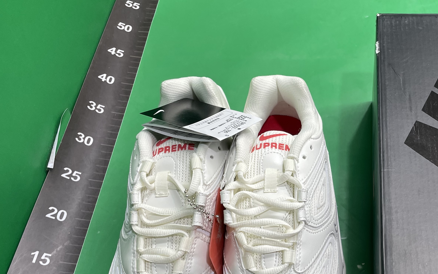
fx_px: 561
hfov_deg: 41.1
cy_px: 194
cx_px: 341
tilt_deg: -51.3
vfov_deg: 27.2
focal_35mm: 47
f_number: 1.6
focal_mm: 4.2
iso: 64
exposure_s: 1/100
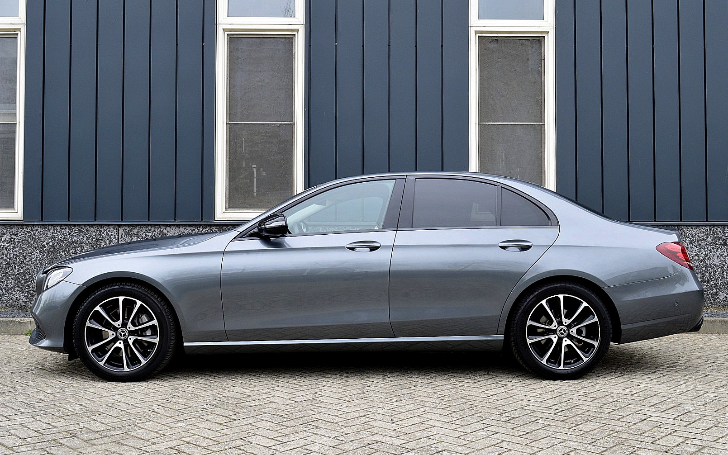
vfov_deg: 34.4
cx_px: 363
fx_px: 734
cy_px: 243
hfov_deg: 52.7
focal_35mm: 37
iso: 400
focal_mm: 24
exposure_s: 1/125
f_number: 9
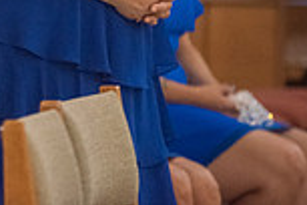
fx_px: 6455
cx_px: -213
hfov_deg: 2.7
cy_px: -162
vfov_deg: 1.8
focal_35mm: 757
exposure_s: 1/160
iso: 2000
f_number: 2.8
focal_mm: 200
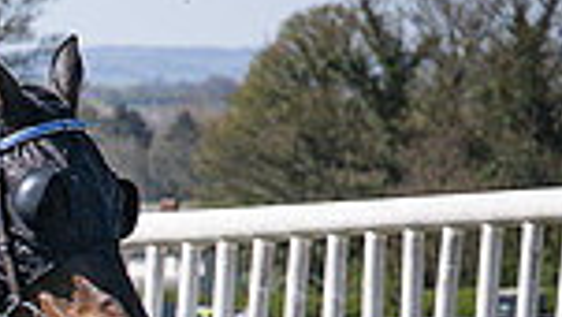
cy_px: 546
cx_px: -228
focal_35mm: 505
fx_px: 7527
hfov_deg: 4.3
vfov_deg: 2.4
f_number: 5
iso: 220
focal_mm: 70
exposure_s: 1/2000
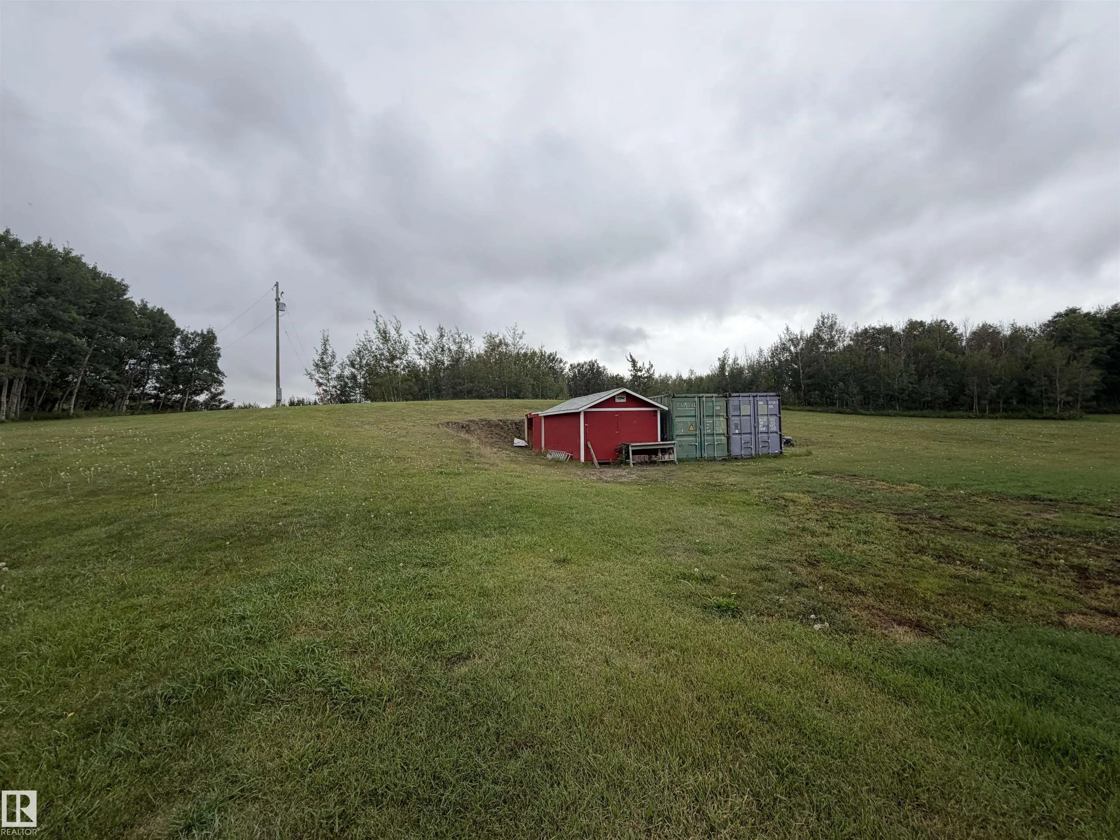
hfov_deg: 102.1
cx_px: 560
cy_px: 420
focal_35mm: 14
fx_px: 453
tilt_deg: +2.2
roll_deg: +0.4
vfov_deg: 85.7
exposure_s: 1/651
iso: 40
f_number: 2.2
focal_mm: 2.22
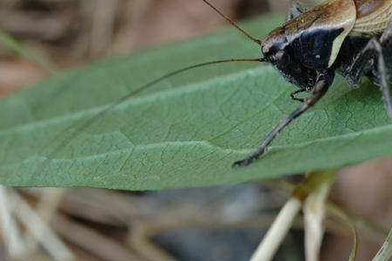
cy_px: 63
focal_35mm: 336
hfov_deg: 6.1
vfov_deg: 4.1
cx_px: 273
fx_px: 3657
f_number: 8
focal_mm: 105
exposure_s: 1/200
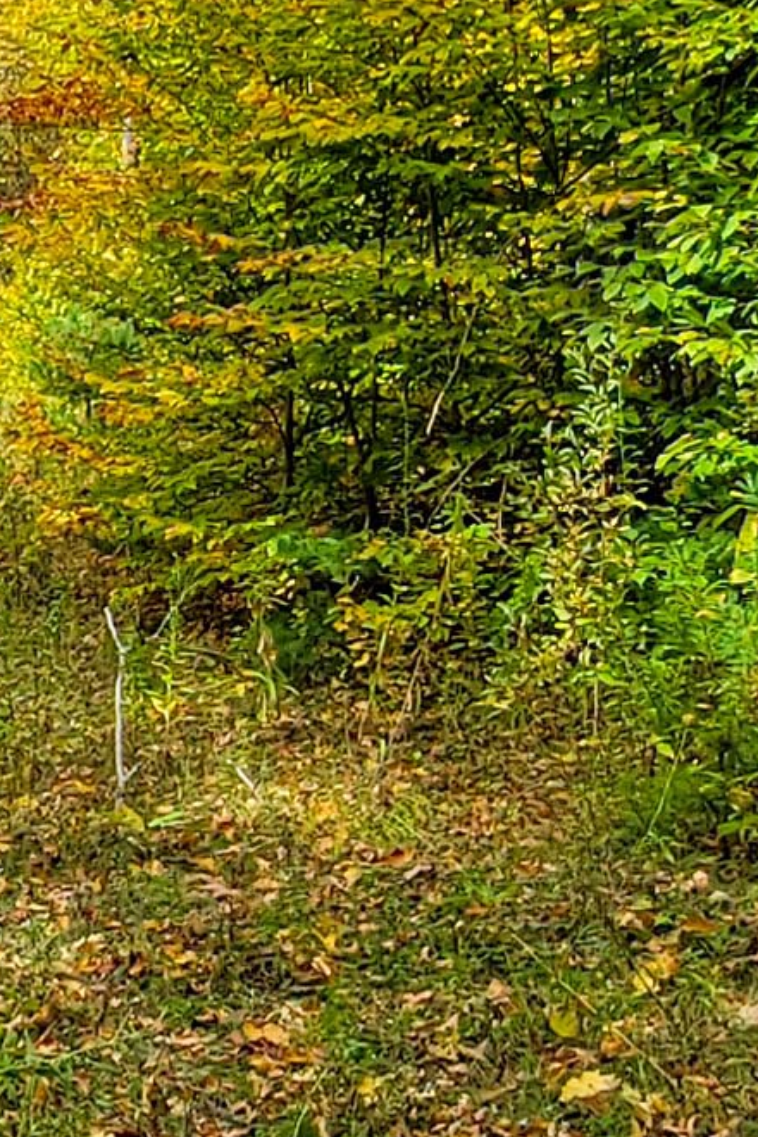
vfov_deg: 24.8
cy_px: 560
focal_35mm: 82
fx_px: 2590
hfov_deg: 15.2
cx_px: -438
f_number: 2.2
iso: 50
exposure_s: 1/500
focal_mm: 2.2
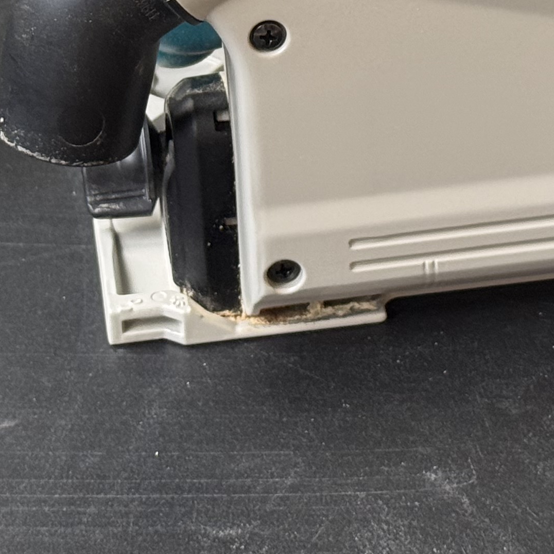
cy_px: -171
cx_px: 324
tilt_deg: -26.5
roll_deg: +0.6
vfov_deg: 10.7
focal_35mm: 159
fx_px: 2879
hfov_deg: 11.0
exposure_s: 1/60
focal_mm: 6.76
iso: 125
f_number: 1.78
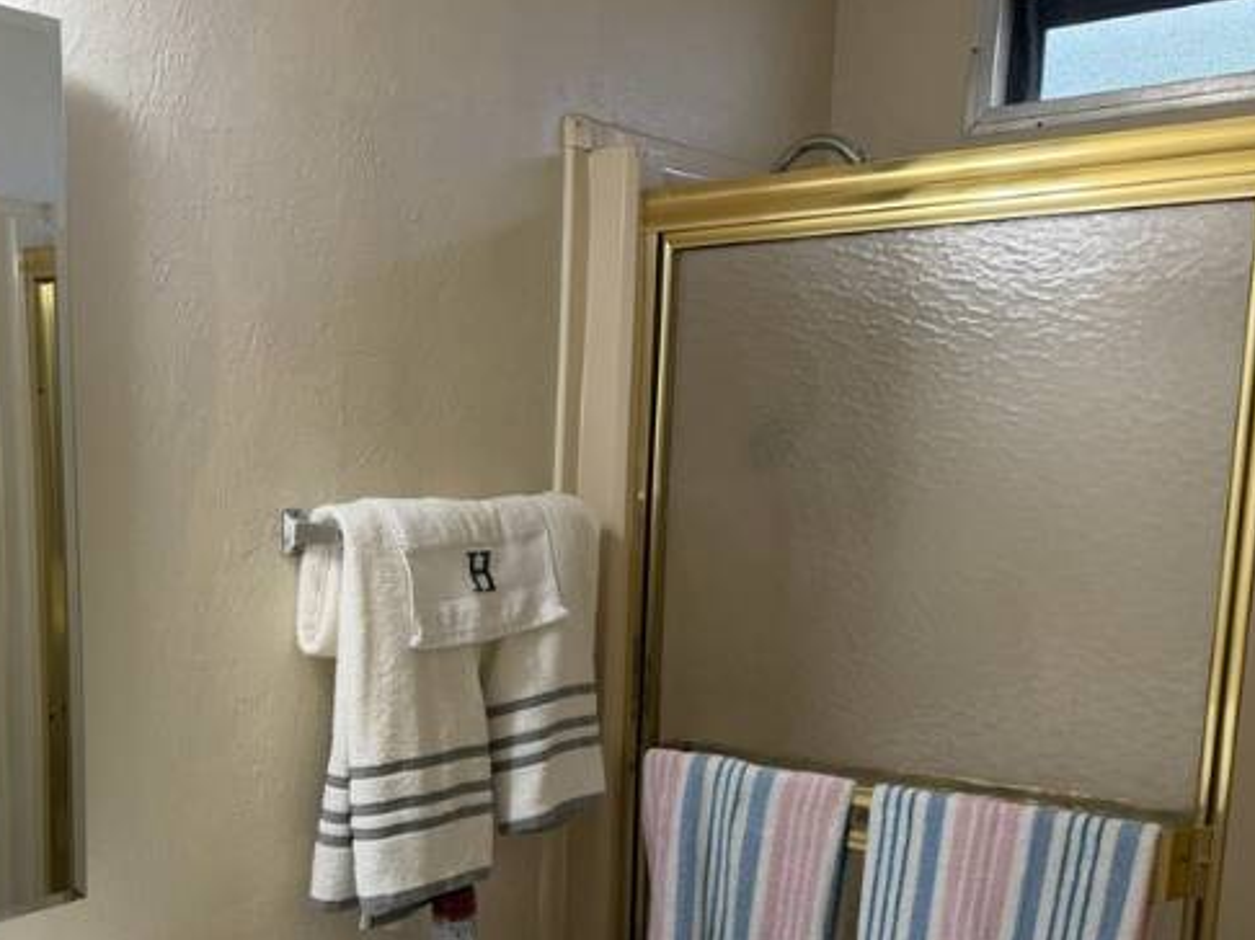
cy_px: 753
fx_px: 1522
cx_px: 318
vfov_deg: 33.3
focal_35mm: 42
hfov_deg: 43.4
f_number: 1.78
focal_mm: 6.76
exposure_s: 1/148
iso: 80
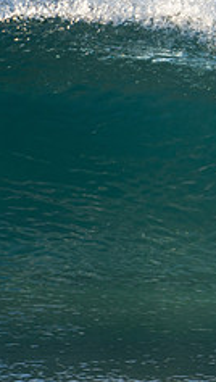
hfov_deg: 0.6
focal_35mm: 1920
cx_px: 437
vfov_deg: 1.1
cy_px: 125
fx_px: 19474
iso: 280
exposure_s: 1/640
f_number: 5.6
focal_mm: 500
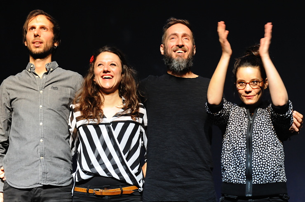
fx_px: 778
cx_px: 152
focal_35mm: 92
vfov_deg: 14.8
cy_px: 101
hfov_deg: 22.2
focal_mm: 92
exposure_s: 1/250
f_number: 5
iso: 4000
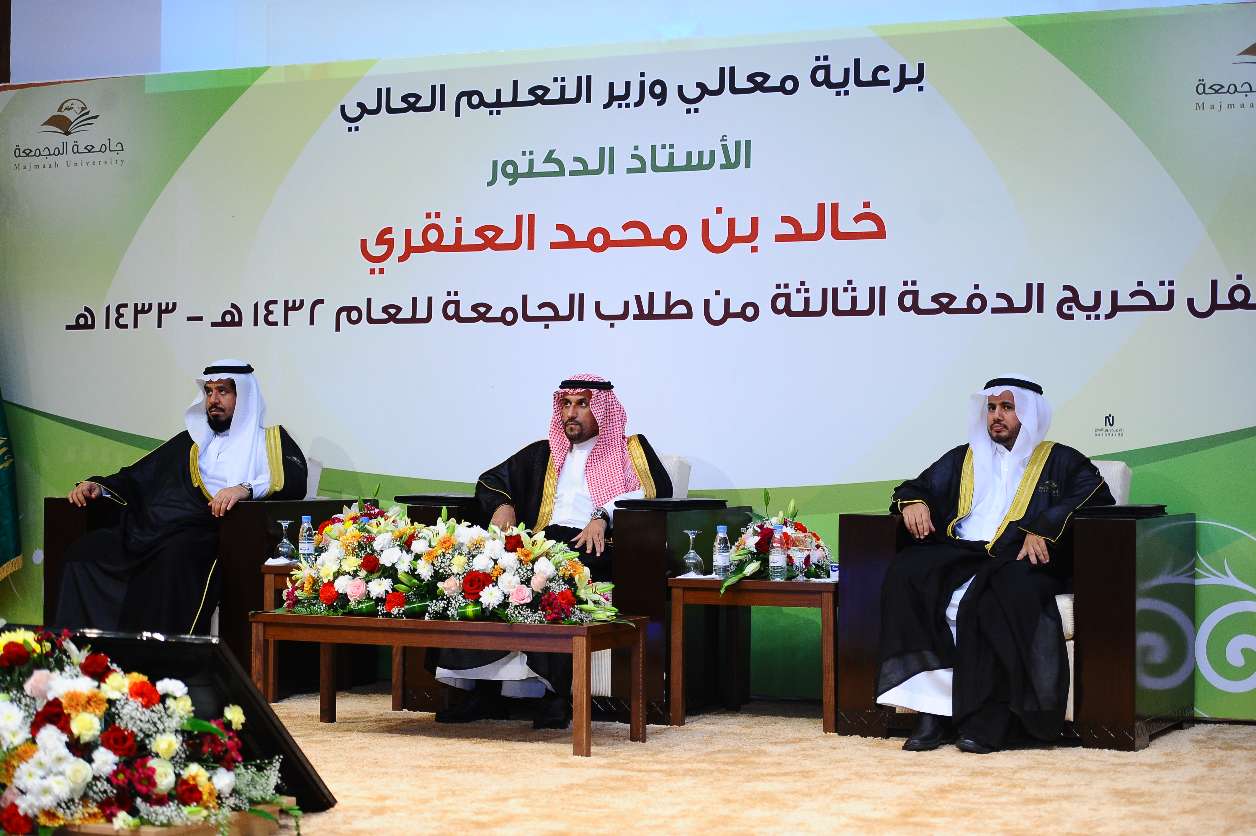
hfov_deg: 28.9
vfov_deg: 19.4
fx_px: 2441
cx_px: 628
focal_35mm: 70
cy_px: 418
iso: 1250
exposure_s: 1/160
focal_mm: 70
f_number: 2.8
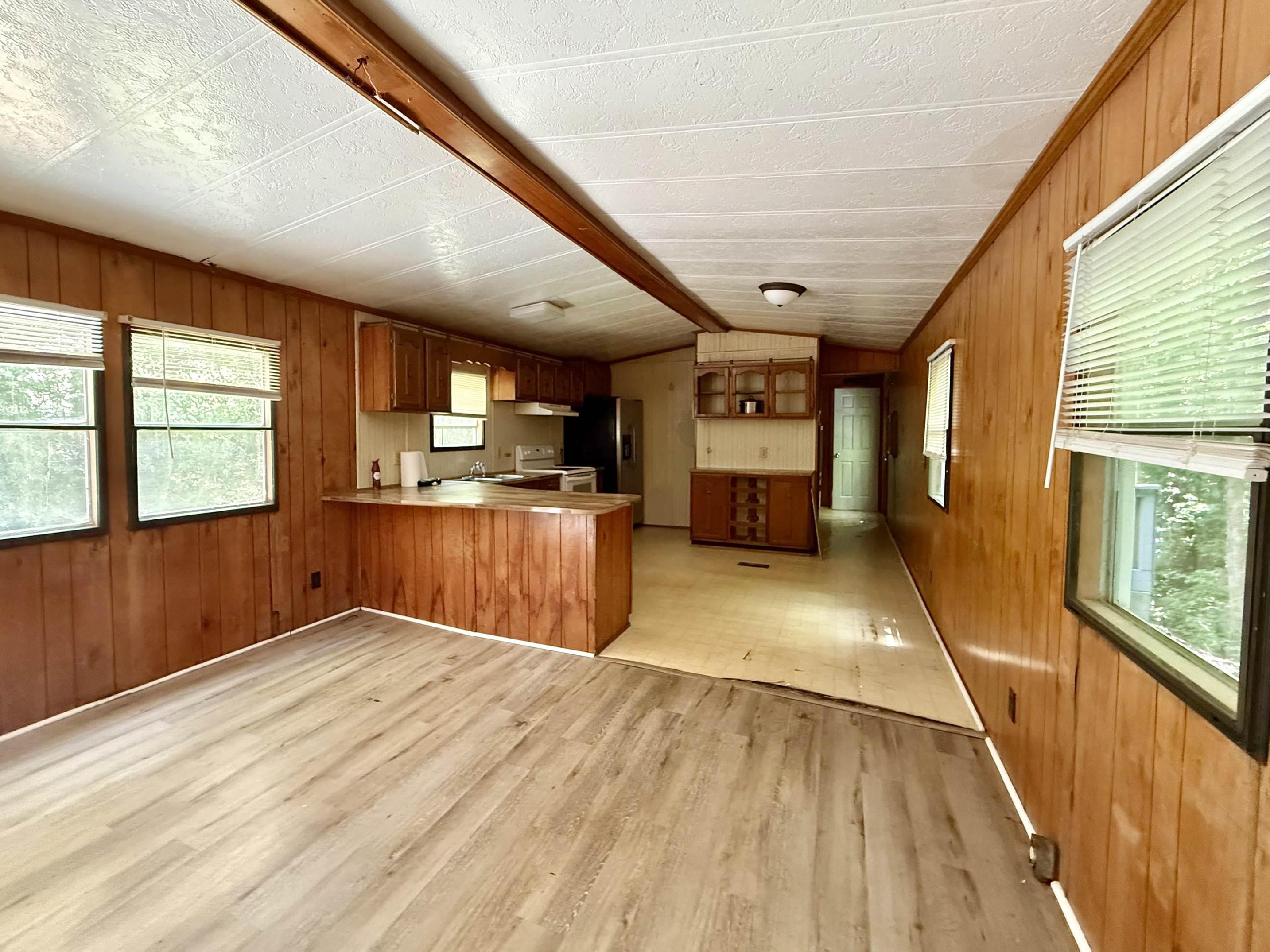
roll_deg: -0.4
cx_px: 614
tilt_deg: -2.2
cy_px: 449
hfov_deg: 98.1
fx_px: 550
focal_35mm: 15
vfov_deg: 81.7
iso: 800
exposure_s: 1/60
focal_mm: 2.22
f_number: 2.2
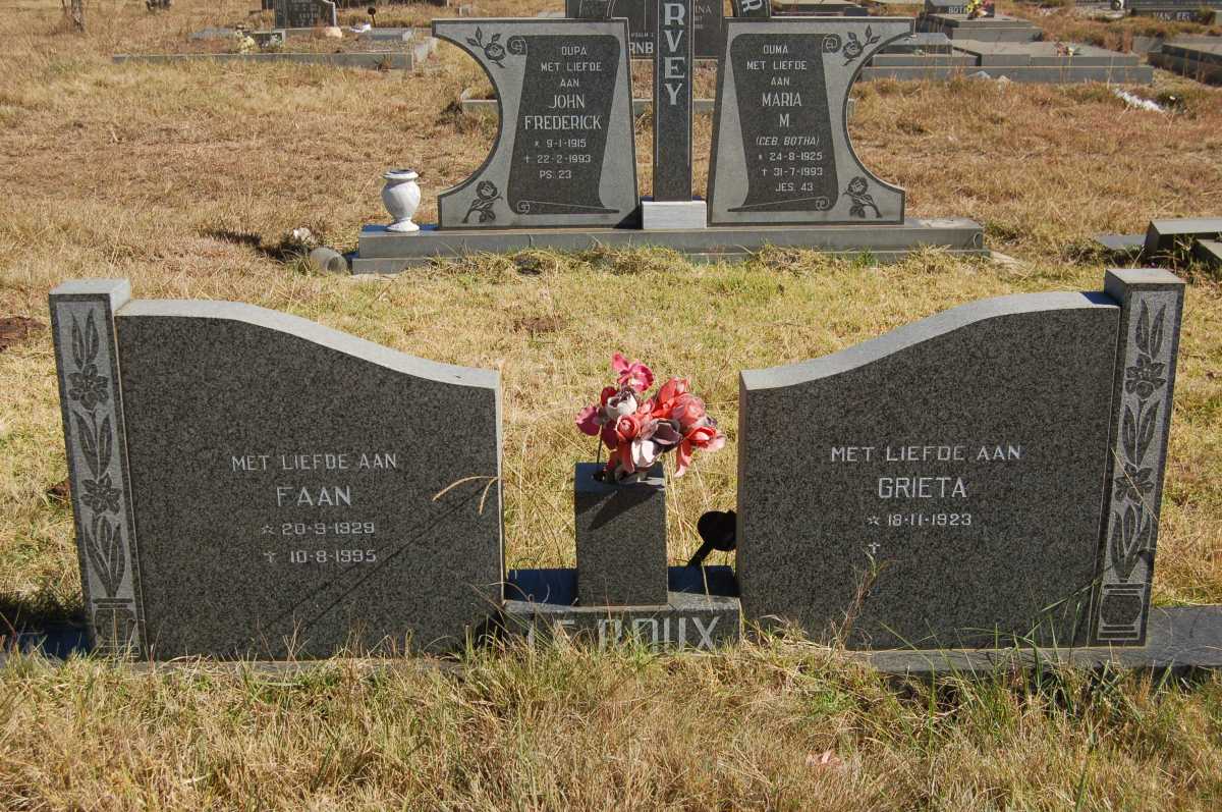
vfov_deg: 29.8
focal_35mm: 45
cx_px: 611
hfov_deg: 43.7
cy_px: 406
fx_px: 1526
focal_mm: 30
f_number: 6.3
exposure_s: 1/500
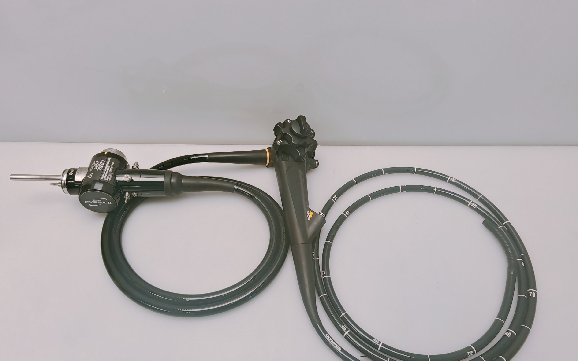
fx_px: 347
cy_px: 198
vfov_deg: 55.0
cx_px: 287
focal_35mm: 22
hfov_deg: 79.6
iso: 100
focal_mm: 1.82
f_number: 2
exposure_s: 1/50
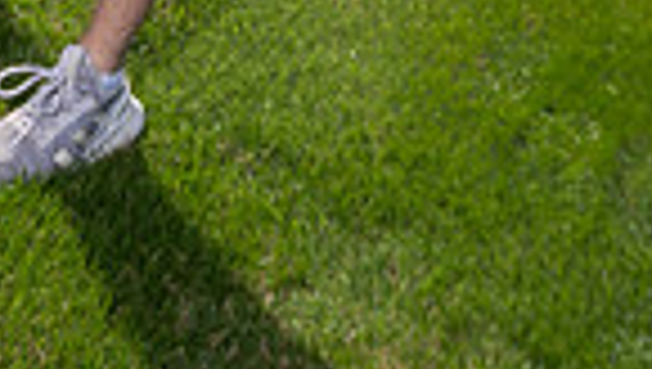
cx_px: 252
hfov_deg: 18.3
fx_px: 2025
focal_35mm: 117
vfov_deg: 9.0
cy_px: -626
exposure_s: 1/640
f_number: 5
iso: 100
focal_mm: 36
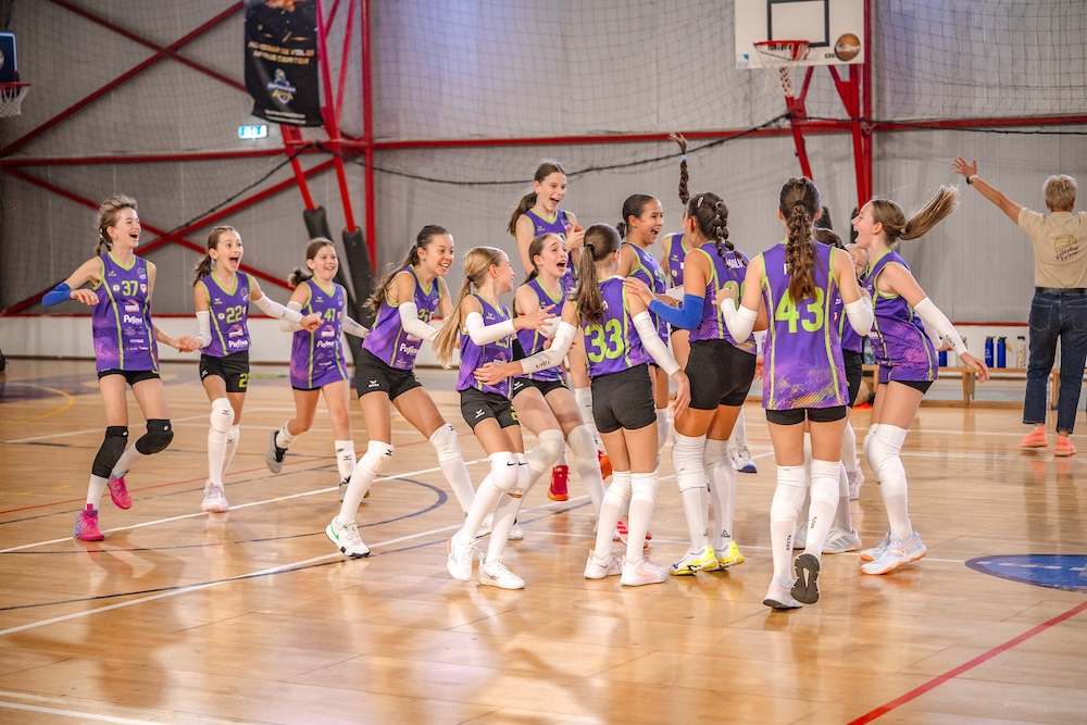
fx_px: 2114
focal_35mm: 70
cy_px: 362
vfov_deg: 19.5
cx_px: 544
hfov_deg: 28.8
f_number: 2.8
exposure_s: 1/800
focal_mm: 70
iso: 4000
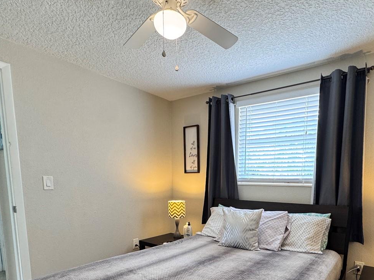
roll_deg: -0.7
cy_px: 214
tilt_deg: -8.9
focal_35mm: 23
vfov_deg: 55.6
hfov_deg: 73.4
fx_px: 248
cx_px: 218
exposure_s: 1/120
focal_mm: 2.22
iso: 250
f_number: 2.2
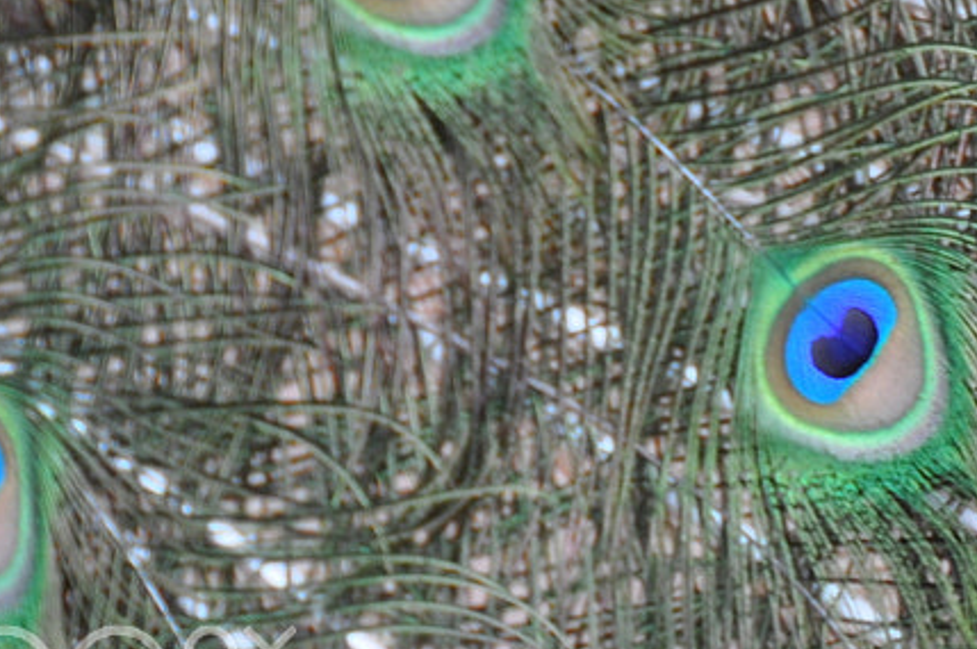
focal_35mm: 1118
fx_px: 30306
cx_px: 1553
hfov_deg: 1.8
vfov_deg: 1.2
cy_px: -233
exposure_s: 1/100
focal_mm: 200
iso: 200
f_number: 5.6
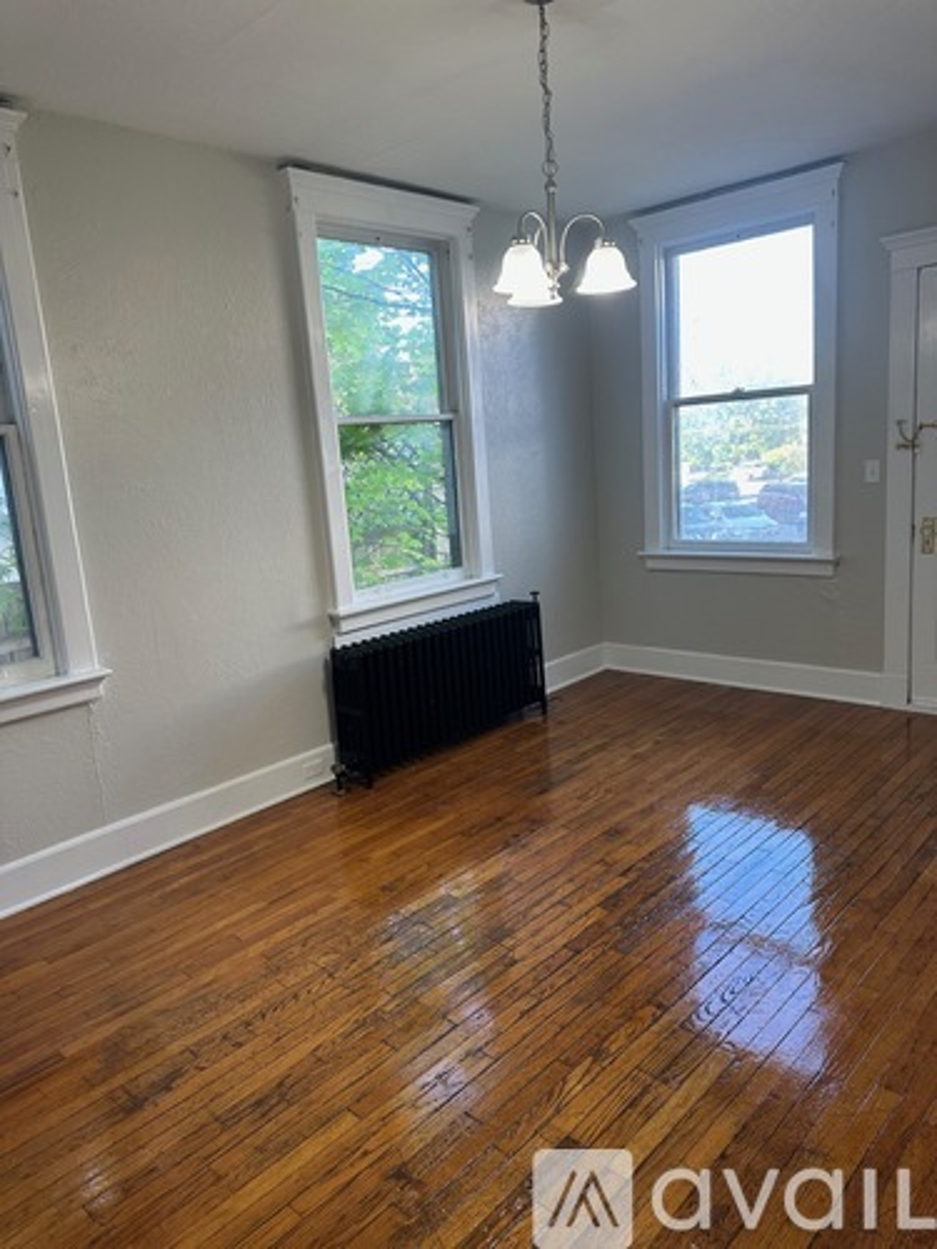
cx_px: 468
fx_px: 866
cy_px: 624
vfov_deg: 71.6
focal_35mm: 24
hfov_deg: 56.8
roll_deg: +4.0
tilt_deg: -11.7
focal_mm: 6.86
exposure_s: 1/120
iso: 160
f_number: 1.78
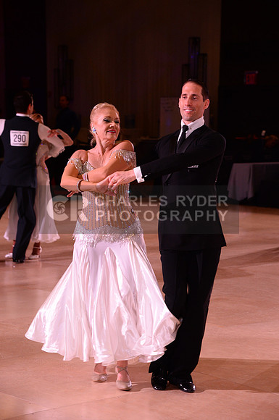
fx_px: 1282
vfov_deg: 18.6
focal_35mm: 110
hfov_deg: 12.4
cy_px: 210
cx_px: 140
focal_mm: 110
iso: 2500
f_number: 7.1
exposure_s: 1/250
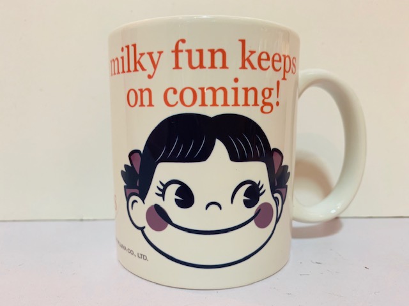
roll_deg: +0.2
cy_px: 153
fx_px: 307
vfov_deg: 53.1
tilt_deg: -6.5
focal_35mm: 26
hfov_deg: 67.3
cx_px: 204
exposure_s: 1/50
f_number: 1.8
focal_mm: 4.25
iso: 200
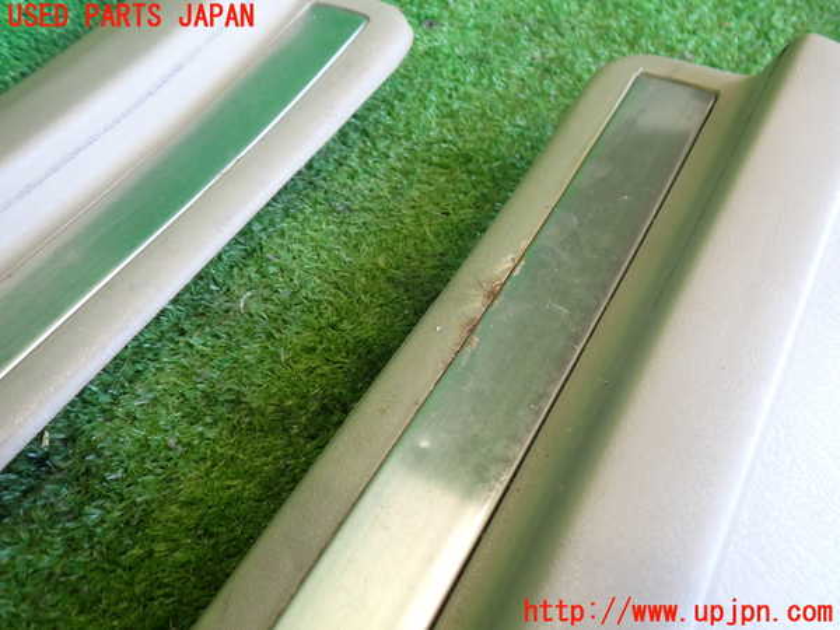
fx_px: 728
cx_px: 420
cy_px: 315
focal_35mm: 30
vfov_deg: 46.8
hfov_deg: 60.0
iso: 200
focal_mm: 5.4
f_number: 2.3
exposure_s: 1/50
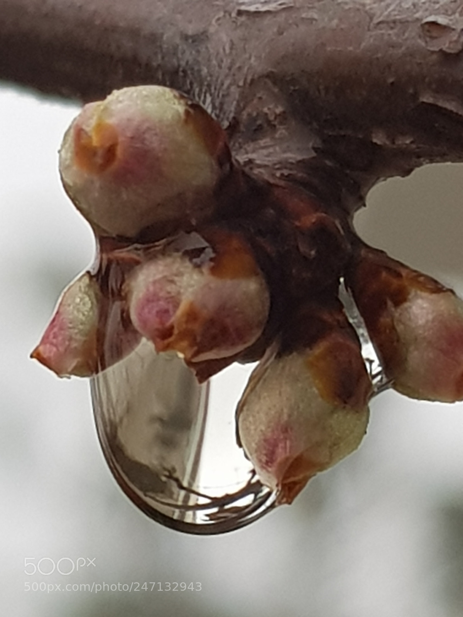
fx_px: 464
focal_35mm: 26
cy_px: 308
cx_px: 232
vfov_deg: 67.3
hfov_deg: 53.1
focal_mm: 4.2
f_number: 1.7
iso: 40
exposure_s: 1/644
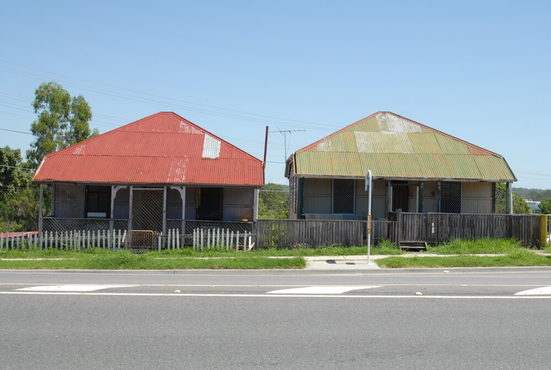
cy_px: 185
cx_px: 276
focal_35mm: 45
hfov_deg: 43.5
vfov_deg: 30.0
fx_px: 690
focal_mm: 30
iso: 200
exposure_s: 1/60
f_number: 16
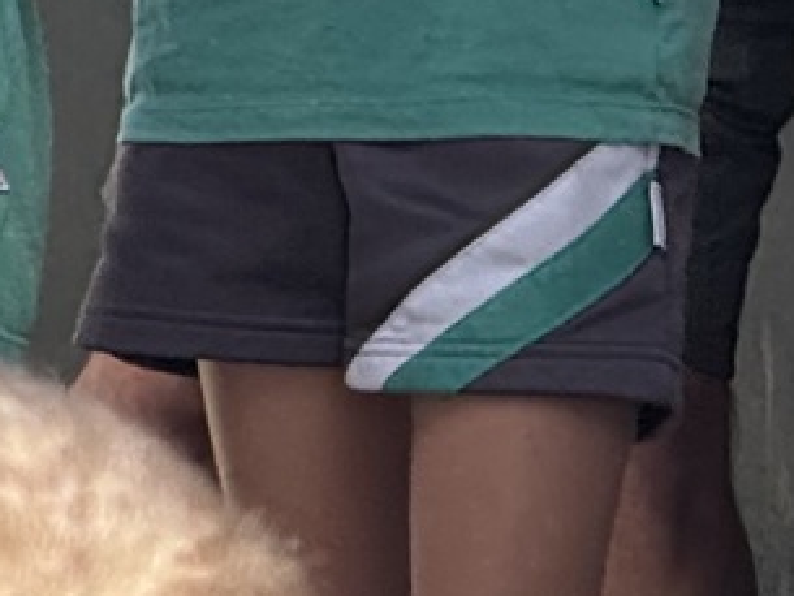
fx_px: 18059
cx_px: -1447
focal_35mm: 787
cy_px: -393
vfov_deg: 1.9
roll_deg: +0.3
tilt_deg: +0.6
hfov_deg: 2.5
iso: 50
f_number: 2.8
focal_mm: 15.66
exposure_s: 1/201
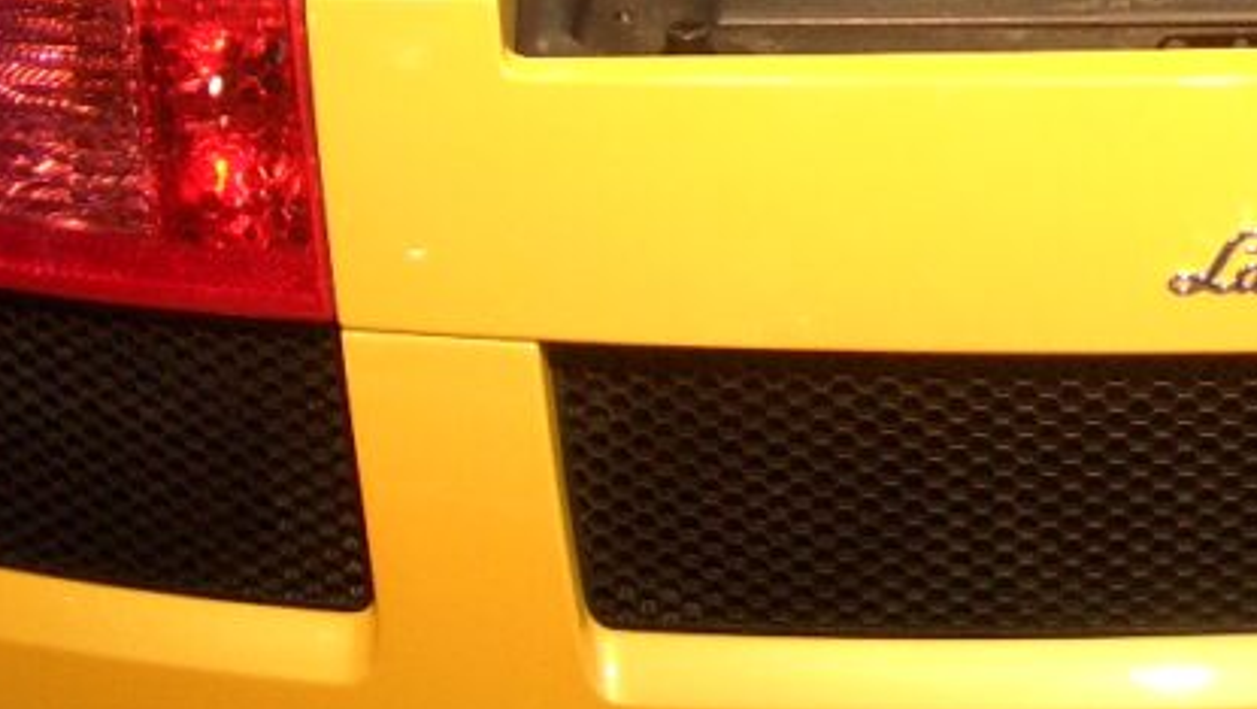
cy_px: -197
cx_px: 1227
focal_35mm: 94
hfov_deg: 21.9
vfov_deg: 12.5
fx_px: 3135
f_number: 2.6
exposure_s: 1/100
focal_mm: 5.8
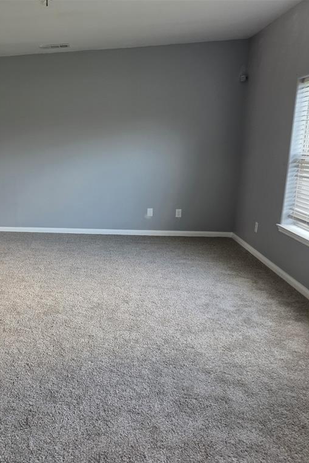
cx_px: 15
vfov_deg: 58.7
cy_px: 232
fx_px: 412
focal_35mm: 32
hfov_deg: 37.6
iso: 160
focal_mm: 6.3
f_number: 1.7
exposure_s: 1/100
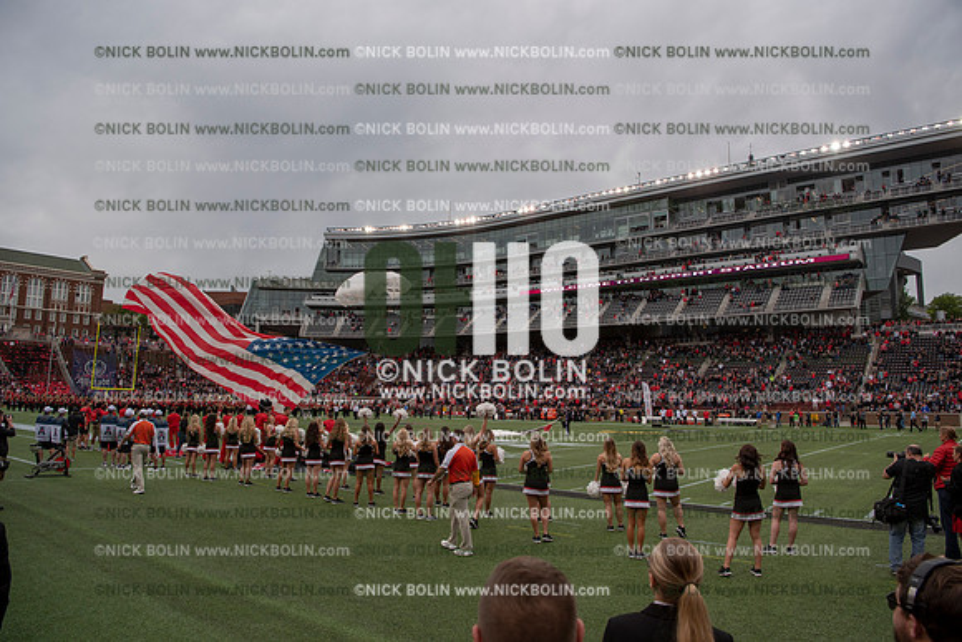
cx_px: 481
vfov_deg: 53.2
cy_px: 321
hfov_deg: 73.7
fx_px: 641
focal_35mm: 24
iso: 250
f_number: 5
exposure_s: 1/2000
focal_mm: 24
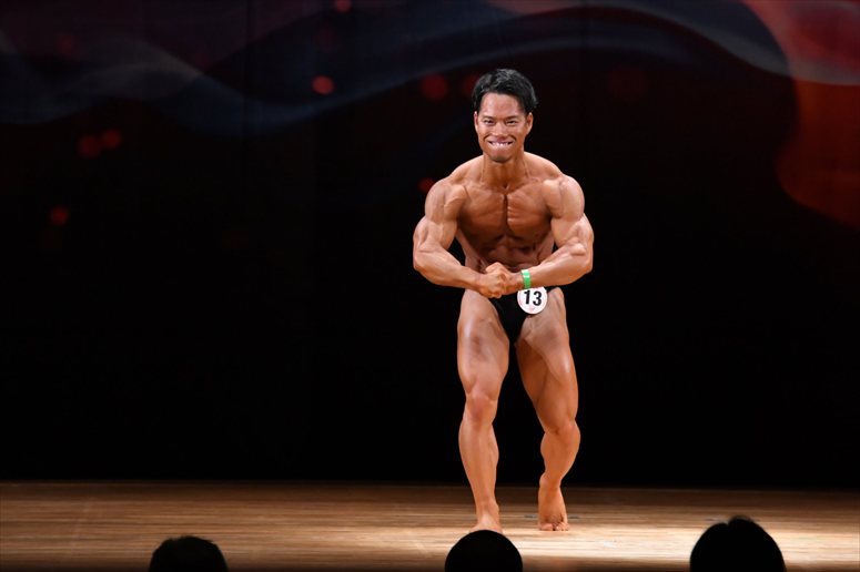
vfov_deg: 4.8
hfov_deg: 7.2
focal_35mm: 285
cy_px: 286
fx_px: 6805
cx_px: 430
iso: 4000
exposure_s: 1/400
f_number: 5.6
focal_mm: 190
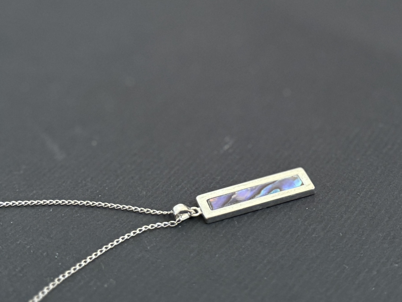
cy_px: 151
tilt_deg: -34.4
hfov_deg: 71.6
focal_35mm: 24
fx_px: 279
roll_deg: +8.5
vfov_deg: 56.8
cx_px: 201
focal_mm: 6.76
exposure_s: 1/60
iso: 640
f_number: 1.78
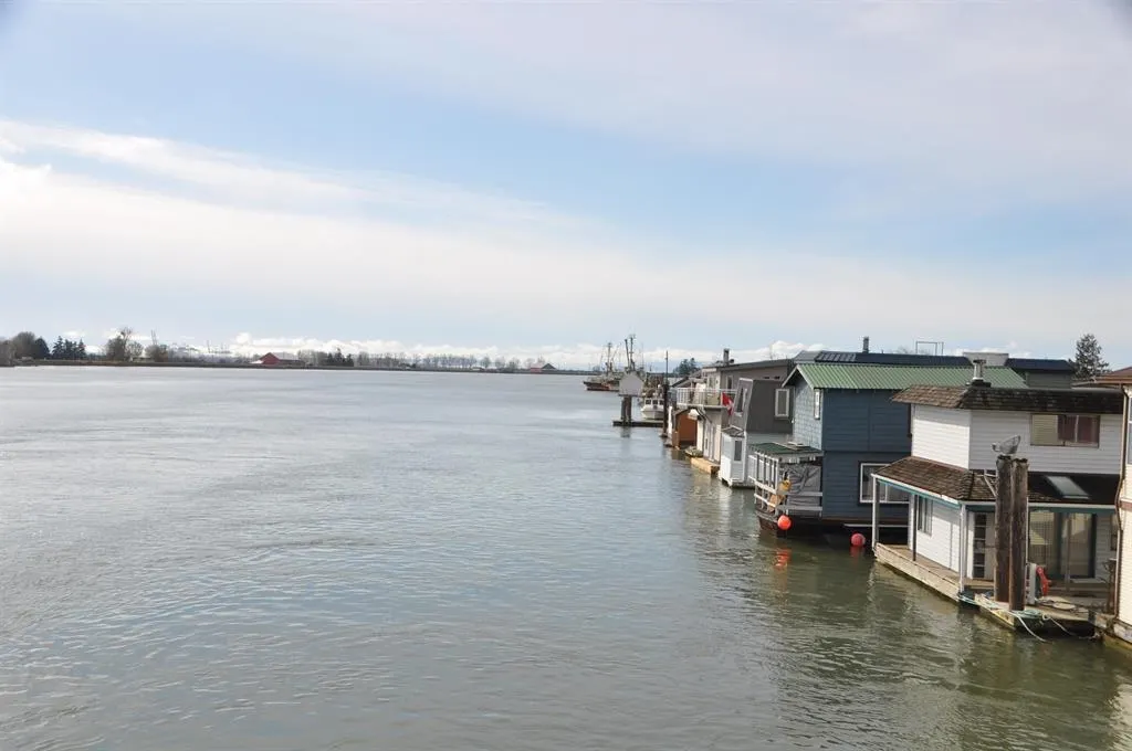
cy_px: 376
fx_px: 1319
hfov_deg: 46.5
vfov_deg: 31.8
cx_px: 566
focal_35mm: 42
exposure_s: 1/400
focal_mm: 28
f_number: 10
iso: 200
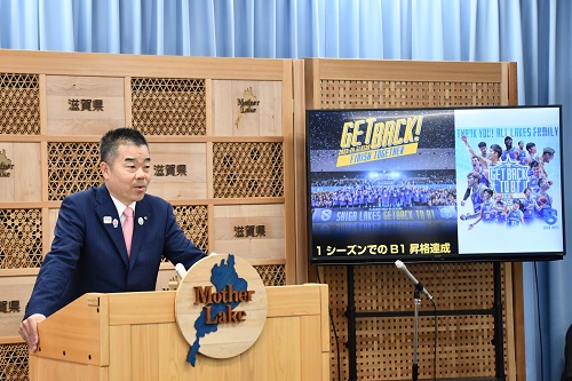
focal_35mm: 87
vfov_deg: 15.7
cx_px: 286
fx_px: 1382
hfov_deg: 23.4
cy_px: 190
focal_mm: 58
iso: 2000
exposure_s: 1/125
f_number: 4.8
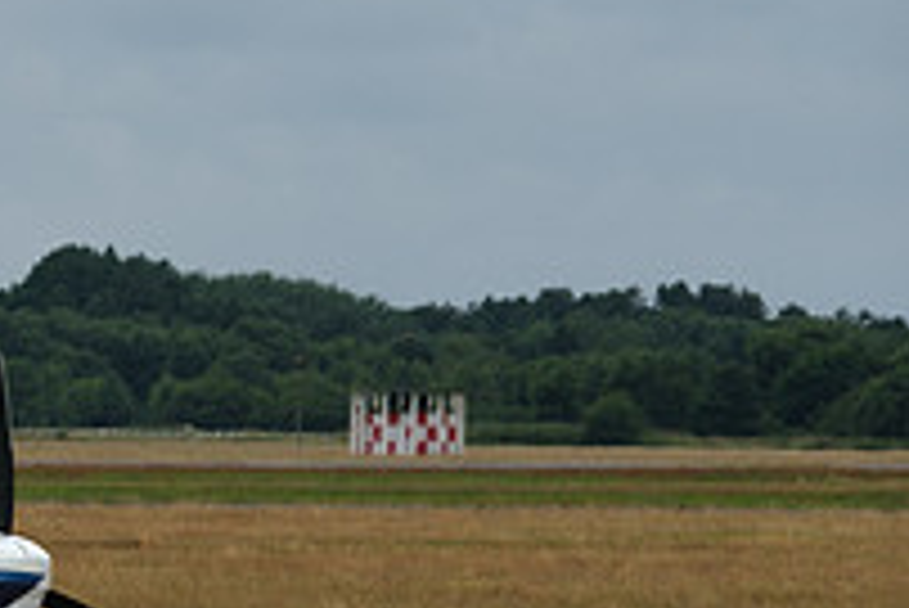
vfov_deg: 2.7
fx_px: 12962
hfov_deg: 4.0
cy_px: 336
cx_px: -392
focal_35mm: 513
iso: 160
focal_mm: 119.2
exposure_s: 1/640
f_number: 7.1
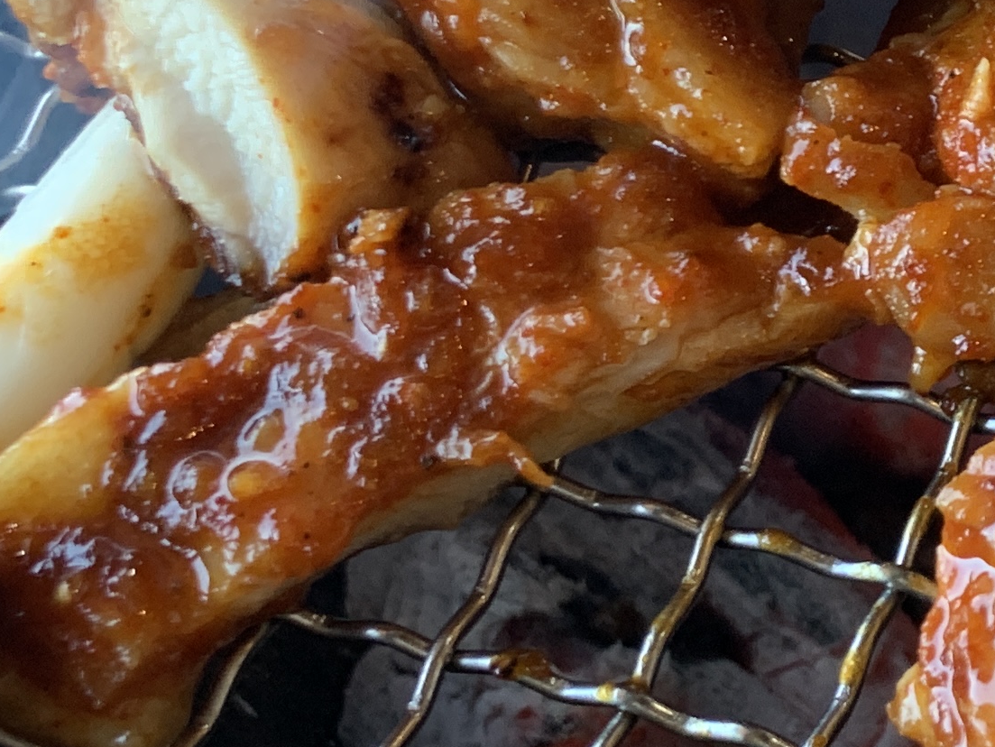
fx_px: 2732
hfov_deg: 18.7
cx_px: 1411
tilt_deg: -43.7
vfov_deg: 15.3
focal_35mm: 95
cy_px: -19
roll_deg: -6.2
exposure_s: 1/60
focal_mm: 4.25
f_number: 1.8
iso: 80
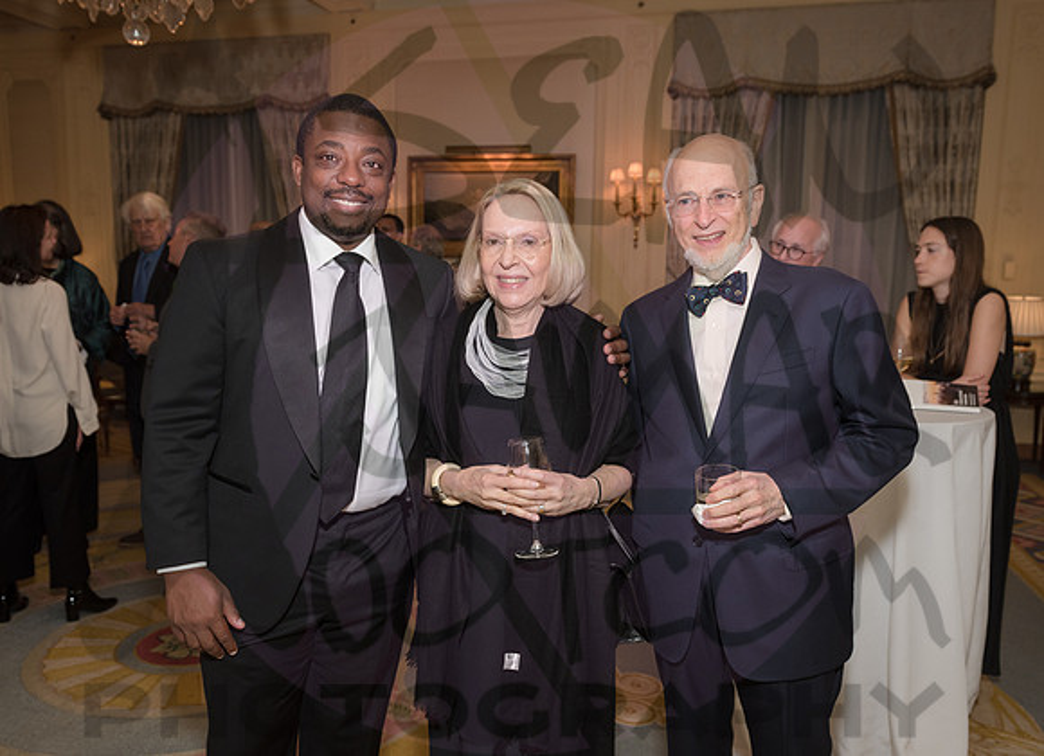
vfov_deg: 47.1
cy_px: 399
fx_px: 866
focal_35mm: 29
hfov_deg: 62.1
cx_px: 512
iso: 1000
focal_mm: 24
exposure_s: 1/250
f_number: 4
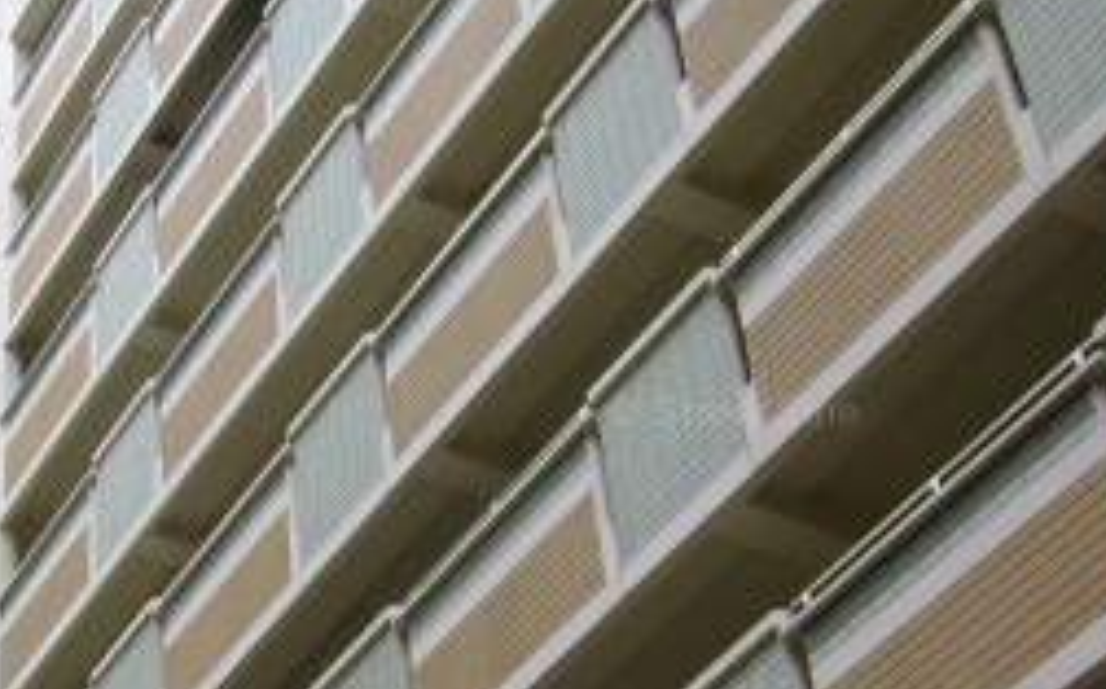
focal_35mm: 81
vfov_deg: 15.4
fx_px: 2439
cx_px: 57
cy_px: 856
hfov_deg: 24.6
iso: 50
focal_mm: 5.95
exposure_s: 1/250
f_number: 5.8
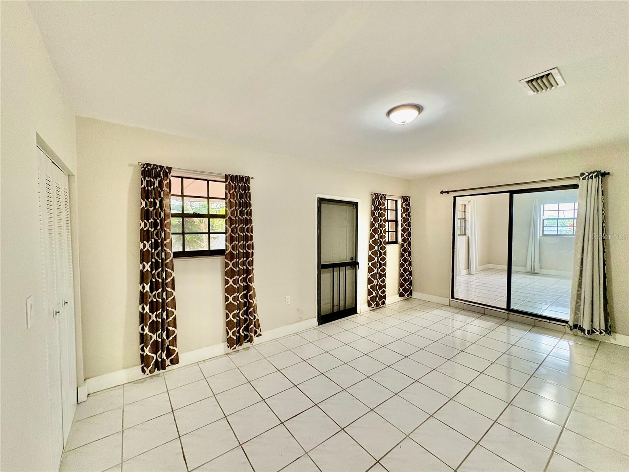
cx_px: 314
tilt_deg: -1.8
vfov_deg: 85.7
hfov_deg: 102.1
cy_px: 236
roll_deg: +0.3
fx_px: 254
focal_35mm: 14
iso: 250
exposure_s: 1/60
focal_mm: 2.22
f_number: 2.2
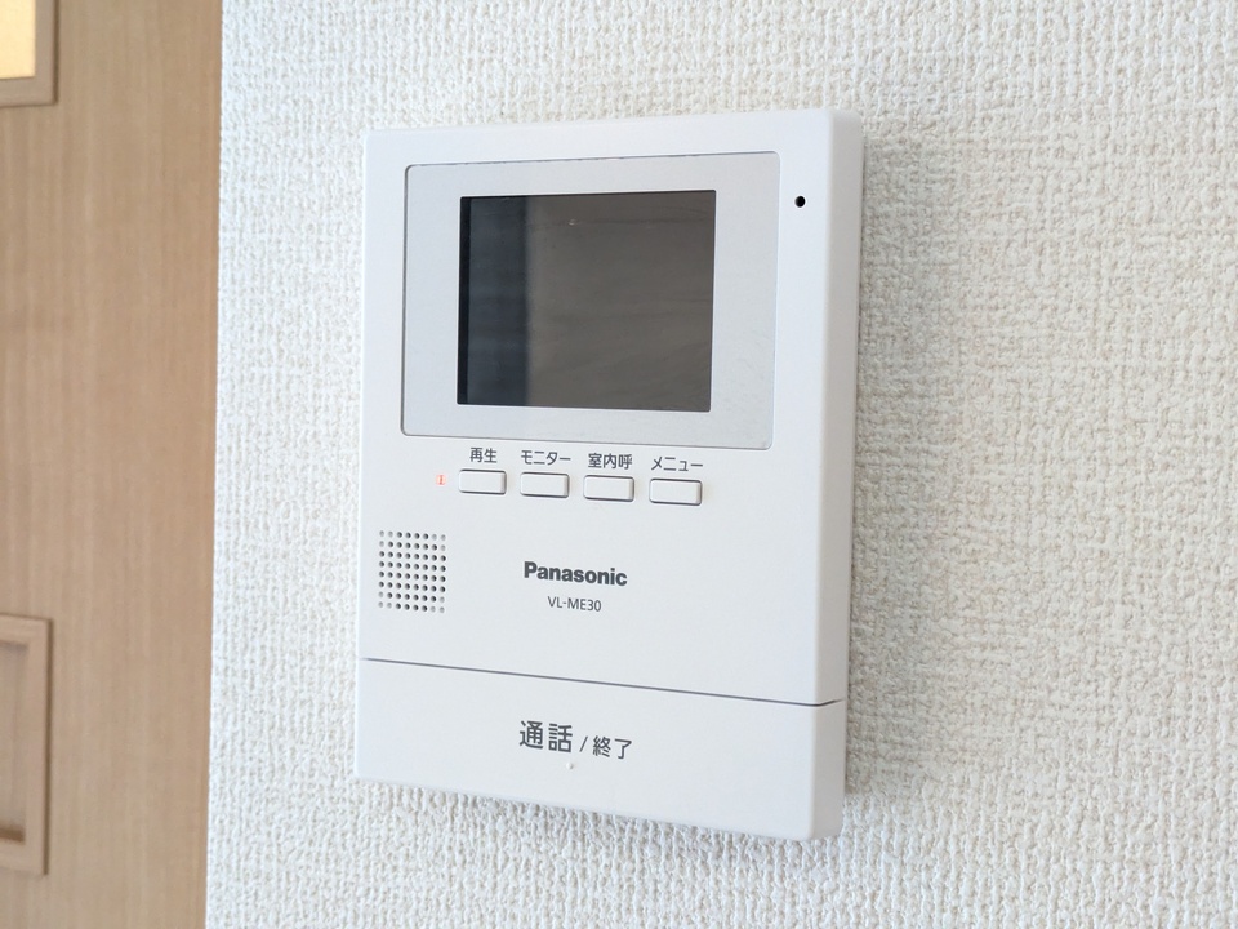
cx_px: 619
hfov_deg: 37.5
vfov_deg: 28.6
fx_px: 1824
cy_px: 464
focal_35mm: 51
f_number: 1.89
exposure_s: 1/60
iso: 462
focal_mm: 5.43
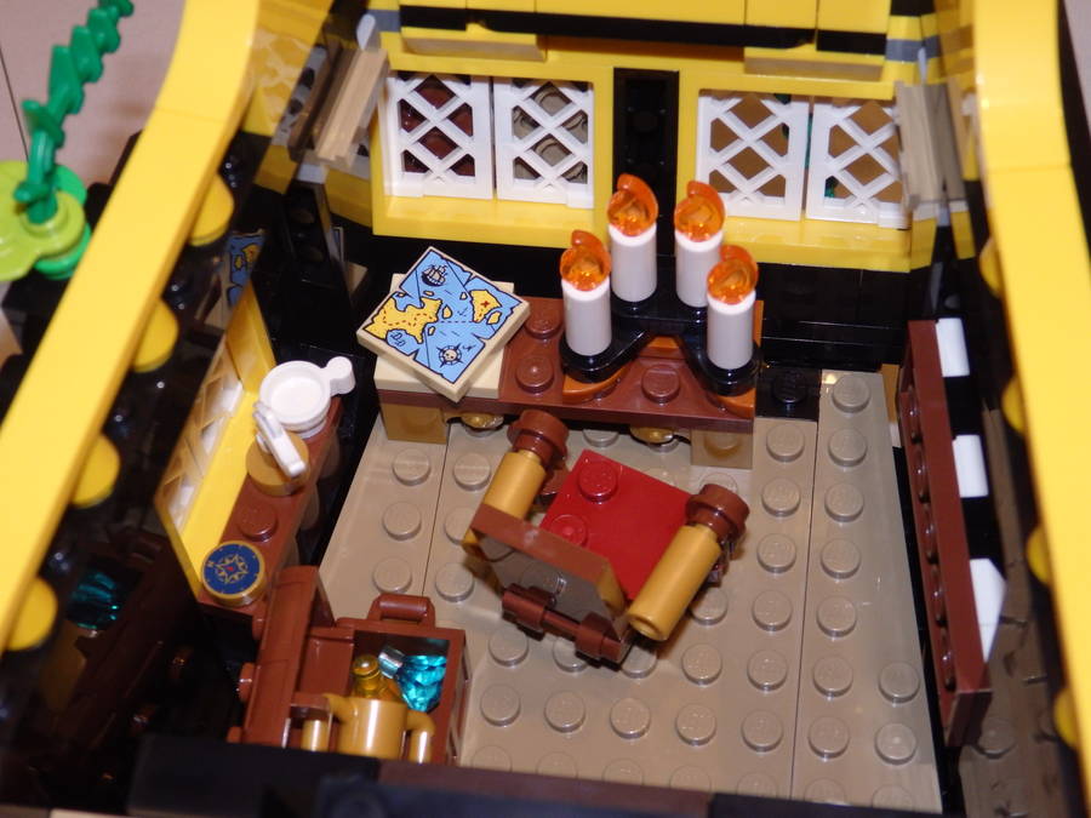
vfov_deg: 22.3
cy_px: 409
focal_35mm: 66
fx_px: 2080
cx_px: 546
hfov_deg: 29.4
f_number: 4.4
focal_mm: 11.9
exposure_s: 1/40
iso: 400
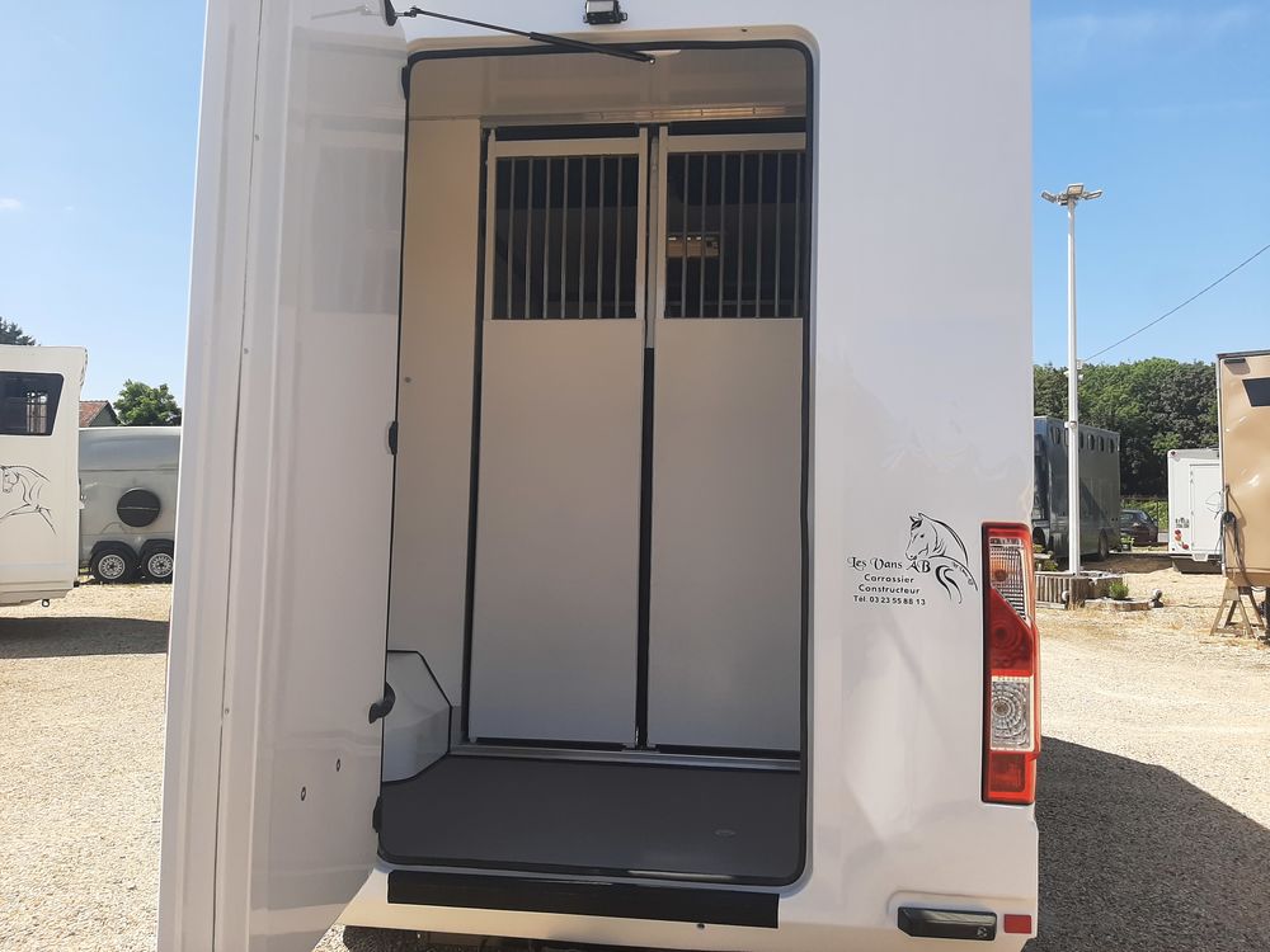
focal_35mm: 26
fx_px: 954
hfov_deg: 67.3
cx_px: 635
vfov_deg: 53.1
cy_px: 476
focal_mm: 3.93
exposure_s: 1/1835
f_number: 1.7
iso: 40
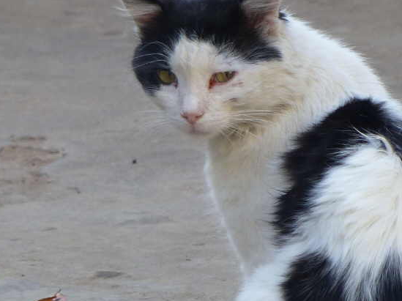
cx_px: 256
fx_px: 6685
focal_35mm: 576
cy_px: 218
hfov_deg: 3.4
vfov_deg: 2.6
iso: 100
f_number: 2.8
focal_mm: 56.9
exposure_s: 1/125
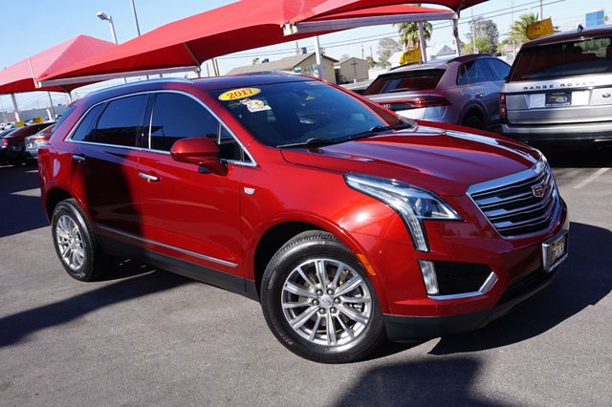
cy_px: 204
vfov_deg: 39.9
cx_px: 306
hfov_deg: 57.2
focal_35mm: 33
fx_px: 561
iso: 100
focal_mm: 22
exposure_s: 1/100
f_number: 11
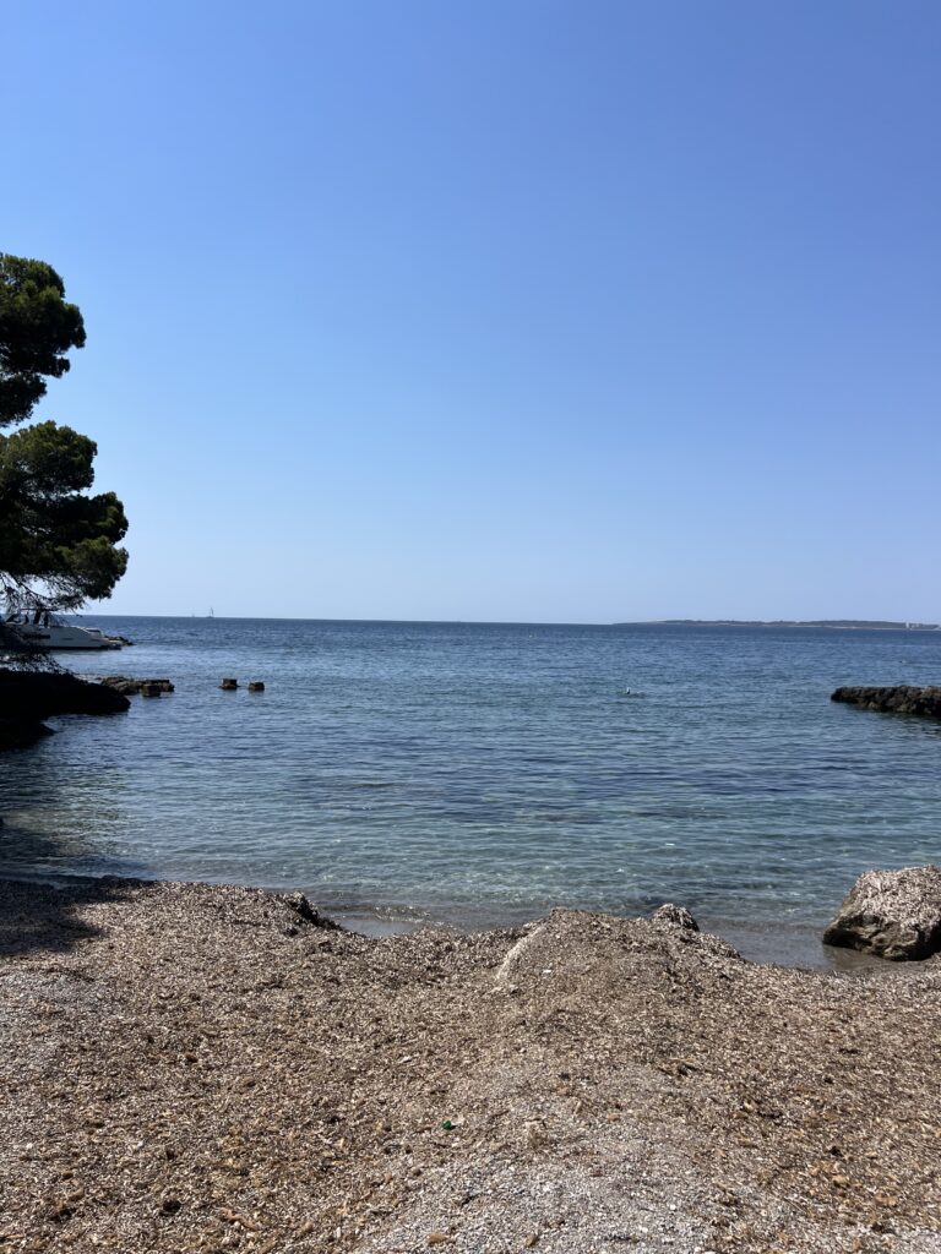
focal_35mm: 26
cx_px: 470
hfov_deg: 53.1
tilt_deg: +0.5
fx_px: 942
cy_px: 627
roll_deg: -0.5
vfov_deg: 67.3
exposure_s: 1/7463
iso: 50
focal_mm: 5.7
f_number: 1.5
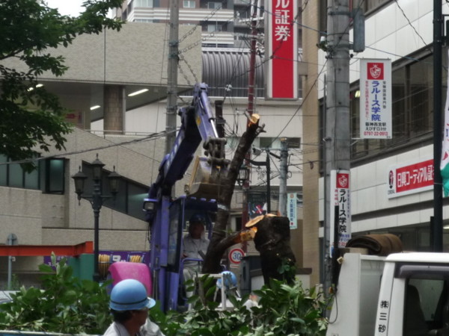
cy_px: 168
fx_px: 1751
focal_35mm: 135
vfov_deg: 11.0
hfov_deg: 14.6
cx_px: 224
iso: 160
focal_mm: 13.2
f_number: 4.9
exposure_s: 1/60
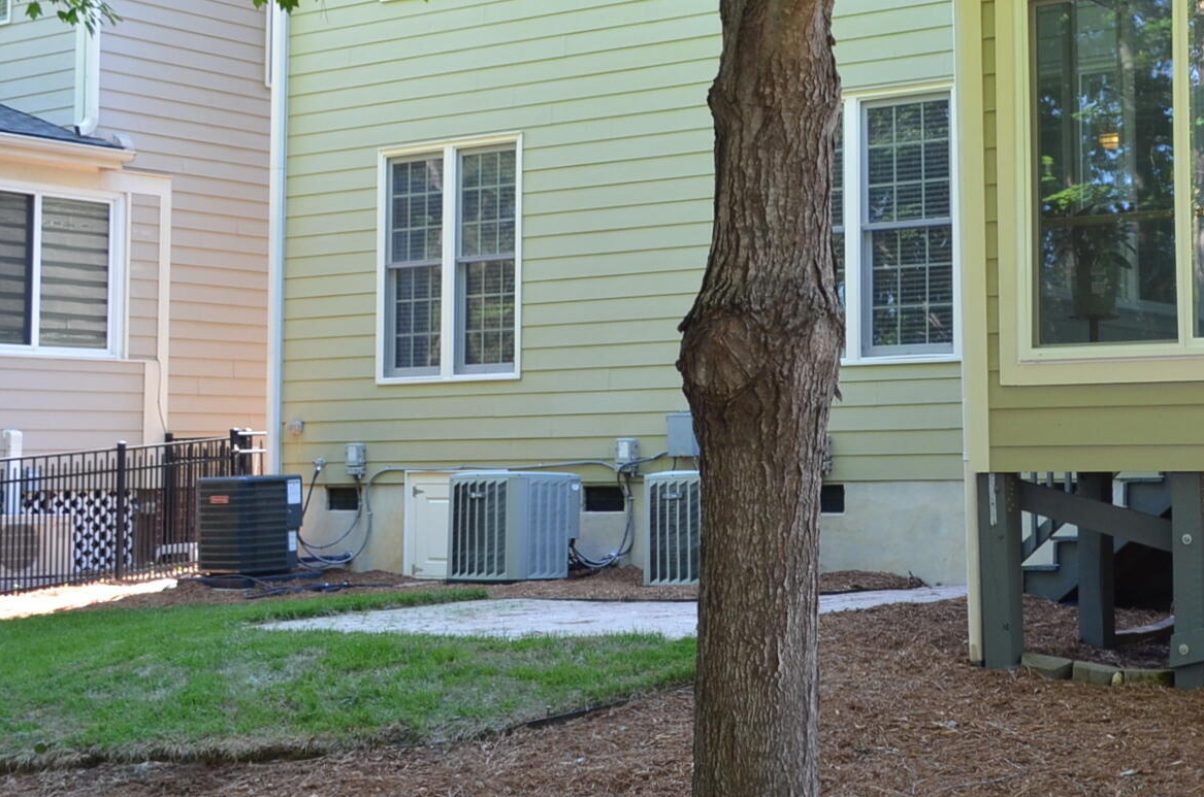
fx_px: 1902
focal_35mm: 57
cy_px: 289
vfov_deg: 23.6
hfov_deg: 33.8
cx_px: 1005
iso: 400
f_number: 5
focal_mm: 18
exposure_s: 1/100
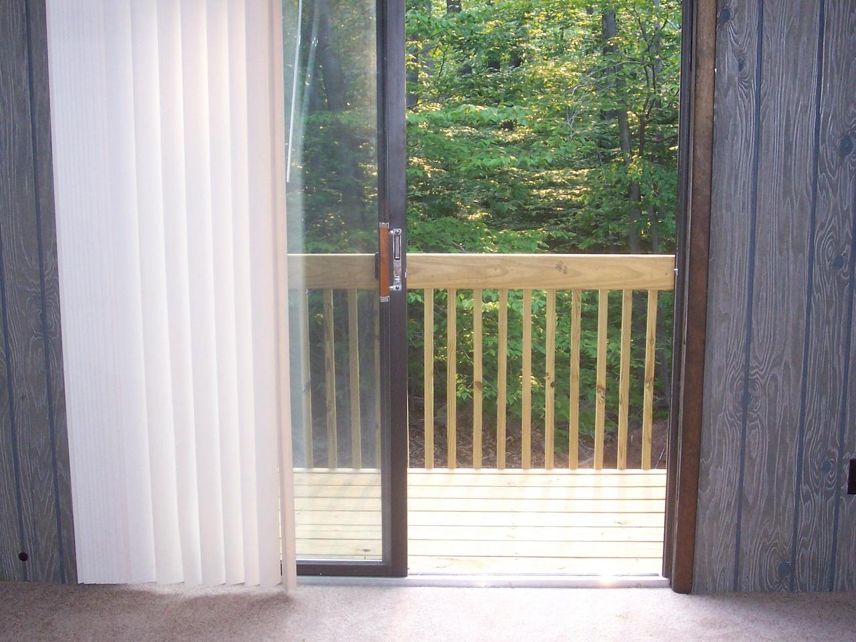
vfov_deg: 31.5
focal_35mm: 46
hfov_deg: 41.2
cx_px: 428
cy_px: 321
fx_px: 1138
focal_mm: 7
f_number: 3
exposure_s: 1/60
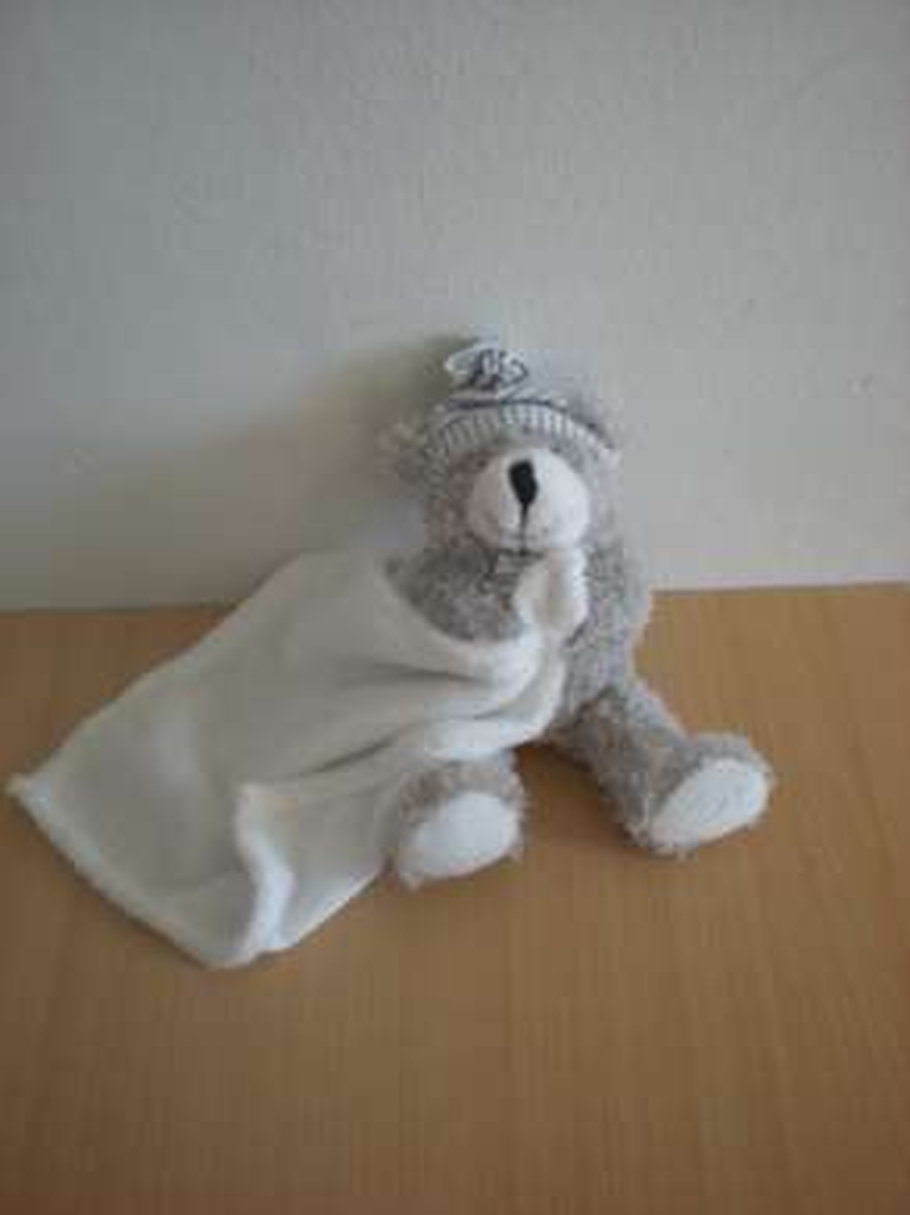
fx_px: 1333
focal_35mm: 38
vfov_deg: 49.0
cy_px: 608
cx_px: 455
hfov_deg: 37.7
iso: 200
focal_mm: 6.3
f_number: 3.1
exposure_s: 1/52.7
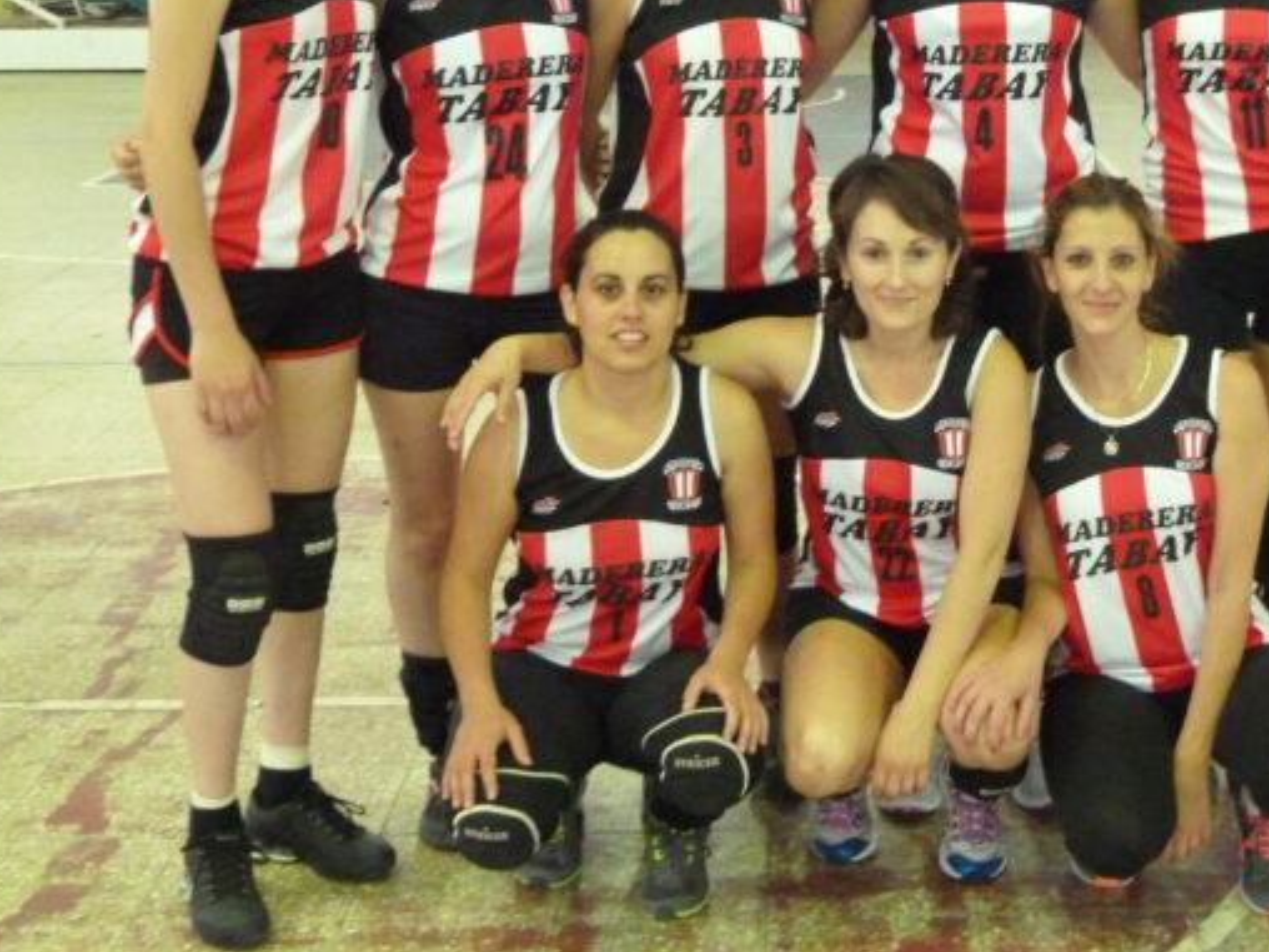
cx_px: 922
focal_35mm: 65
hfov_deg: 29.4
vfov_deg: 22.5
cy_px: 315
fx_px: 2383
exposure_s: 1/15
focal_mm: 7.8
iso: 800
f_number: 3.2
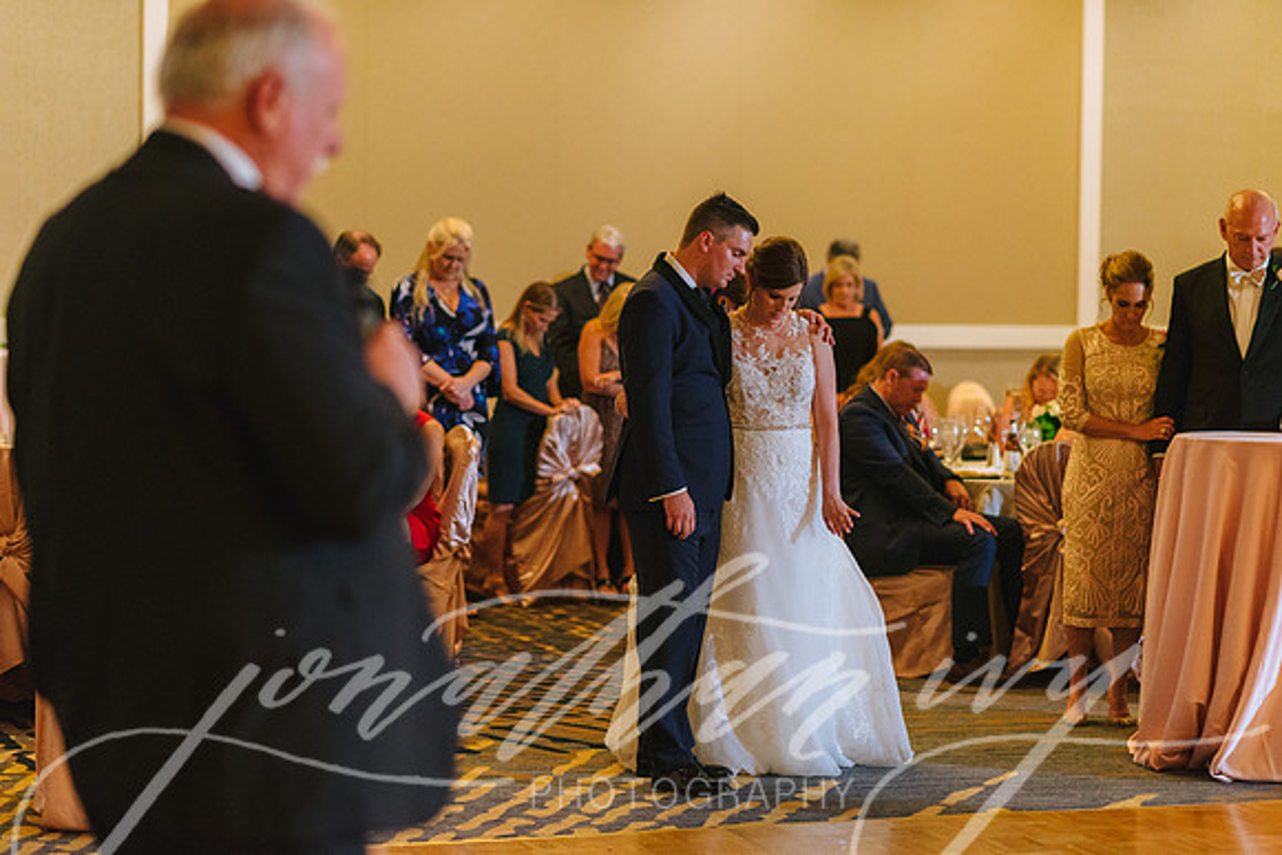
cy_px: 428
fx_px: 3028
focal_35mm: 85
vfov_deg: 16.1
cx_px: 641
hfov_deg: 23.9
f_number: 2.2
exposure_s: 1/125
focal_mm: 85
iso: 1600
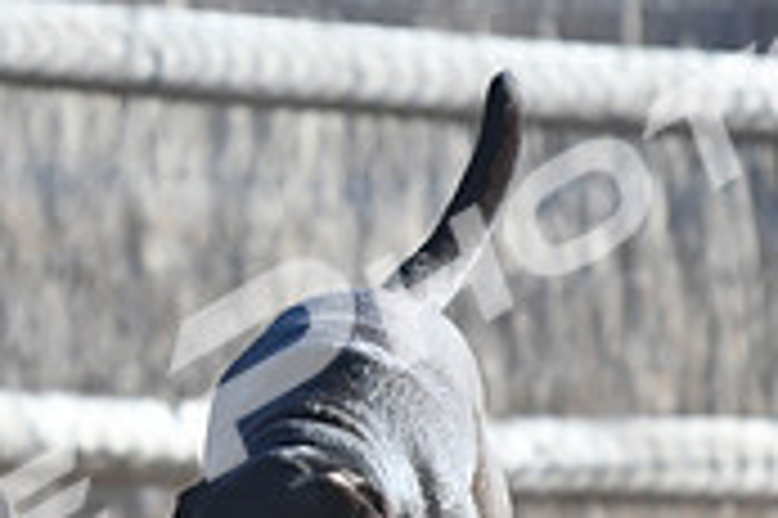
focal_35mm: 1007
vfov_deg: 1.4
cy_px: 547
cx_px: -76
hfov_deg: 2.0
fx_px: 21741
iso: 280
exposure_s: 1/4000
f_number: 2.8
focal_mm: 200
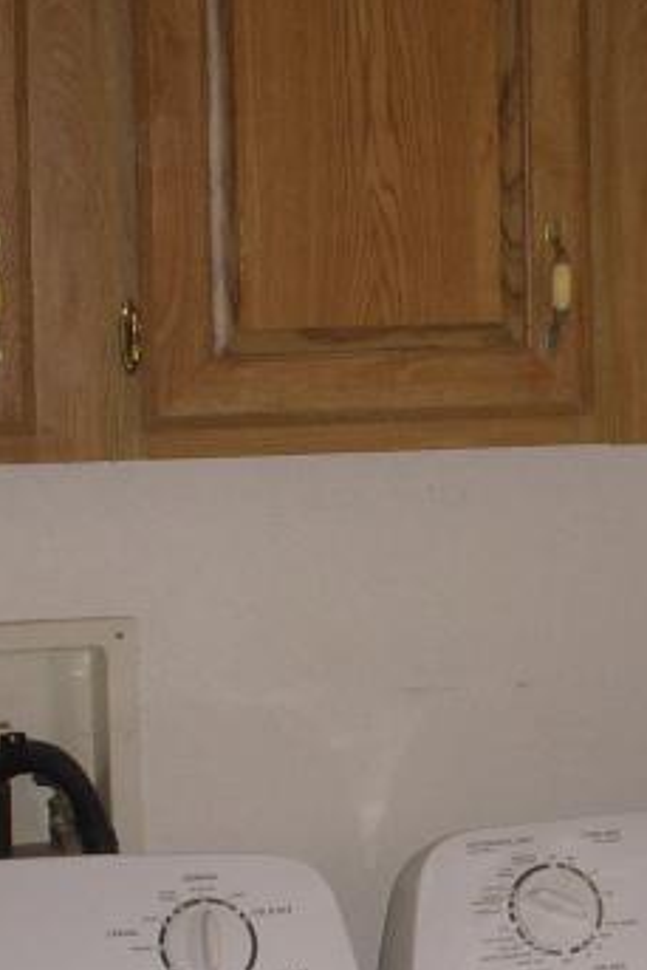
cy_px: 846
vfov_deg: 17.1
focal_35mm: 118
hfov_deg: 11.5
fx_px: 3178
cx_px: 647
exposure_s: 1/30
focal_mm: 6.3
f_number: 3.3
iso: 100
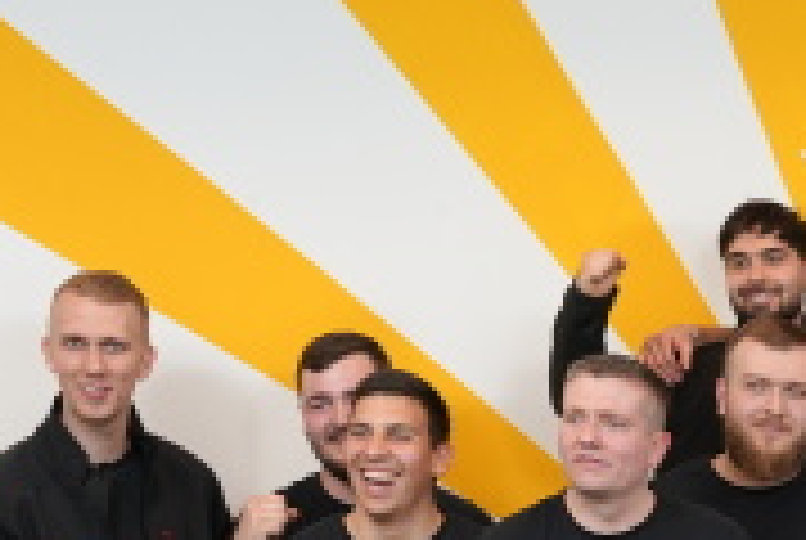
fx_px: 2736
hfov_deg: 15.7
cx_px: 1108
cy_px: 857
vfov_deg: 10.8
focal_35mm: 122
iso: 640
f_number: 4
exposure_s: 1/160
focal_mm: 36
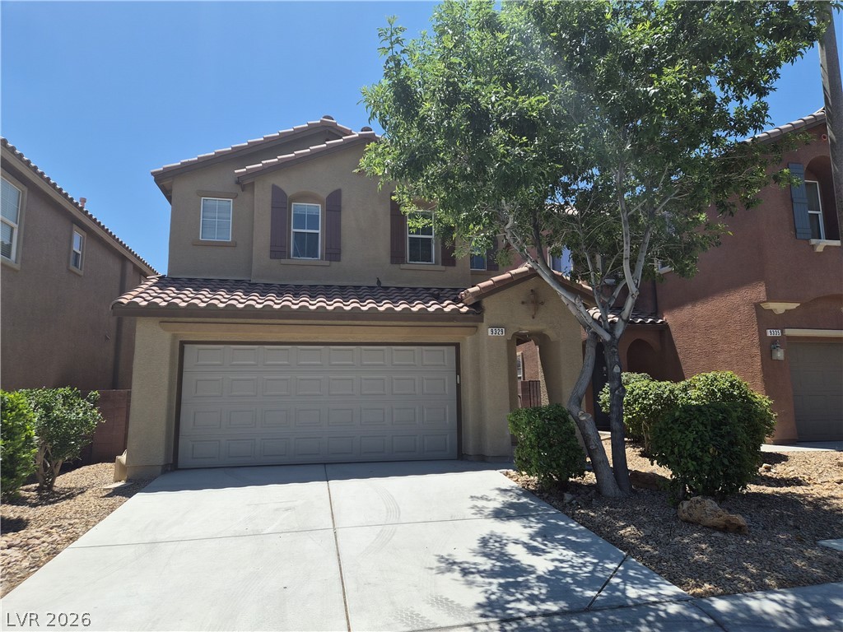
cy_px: 316
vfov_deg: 58.9
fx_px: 560
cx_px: 422
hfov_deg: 73.9
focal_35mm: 23
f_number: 1.8
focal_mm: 5.4
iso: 80
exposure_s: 1/5280
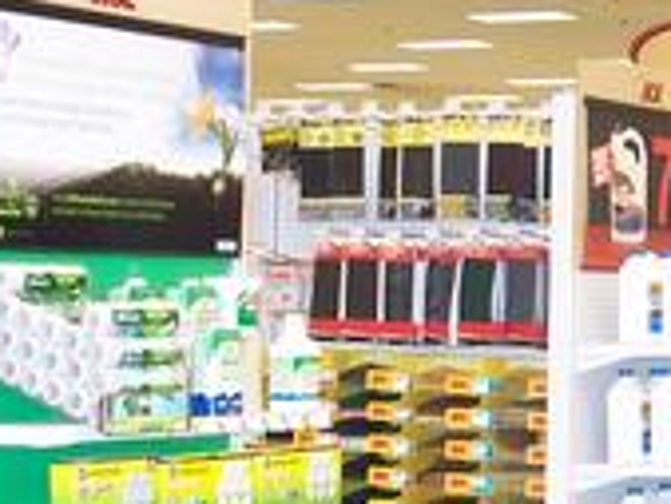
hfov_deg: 14.9
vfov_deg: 11.4
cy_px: 397
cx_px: 689
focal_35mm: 130
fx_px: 2522
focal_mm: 9.86
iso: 400
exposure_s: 1/60
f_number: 2.9
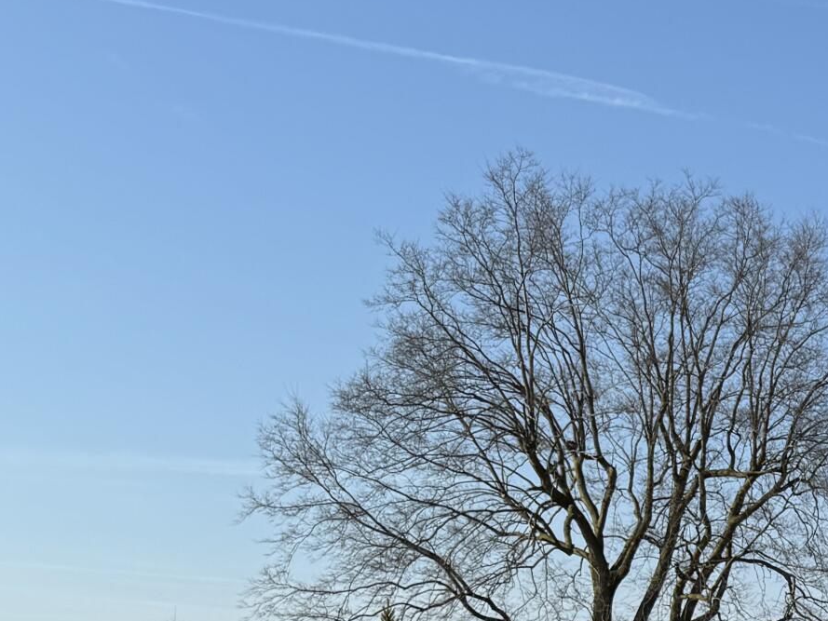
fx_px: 1938
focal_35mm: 81
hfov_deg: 20.2
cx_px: 1291
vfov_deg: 17.4
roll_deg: -1.5
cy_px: 751
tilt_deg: -0.2
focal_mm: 6.76
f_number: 1.78
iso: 80
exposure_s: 1/3413
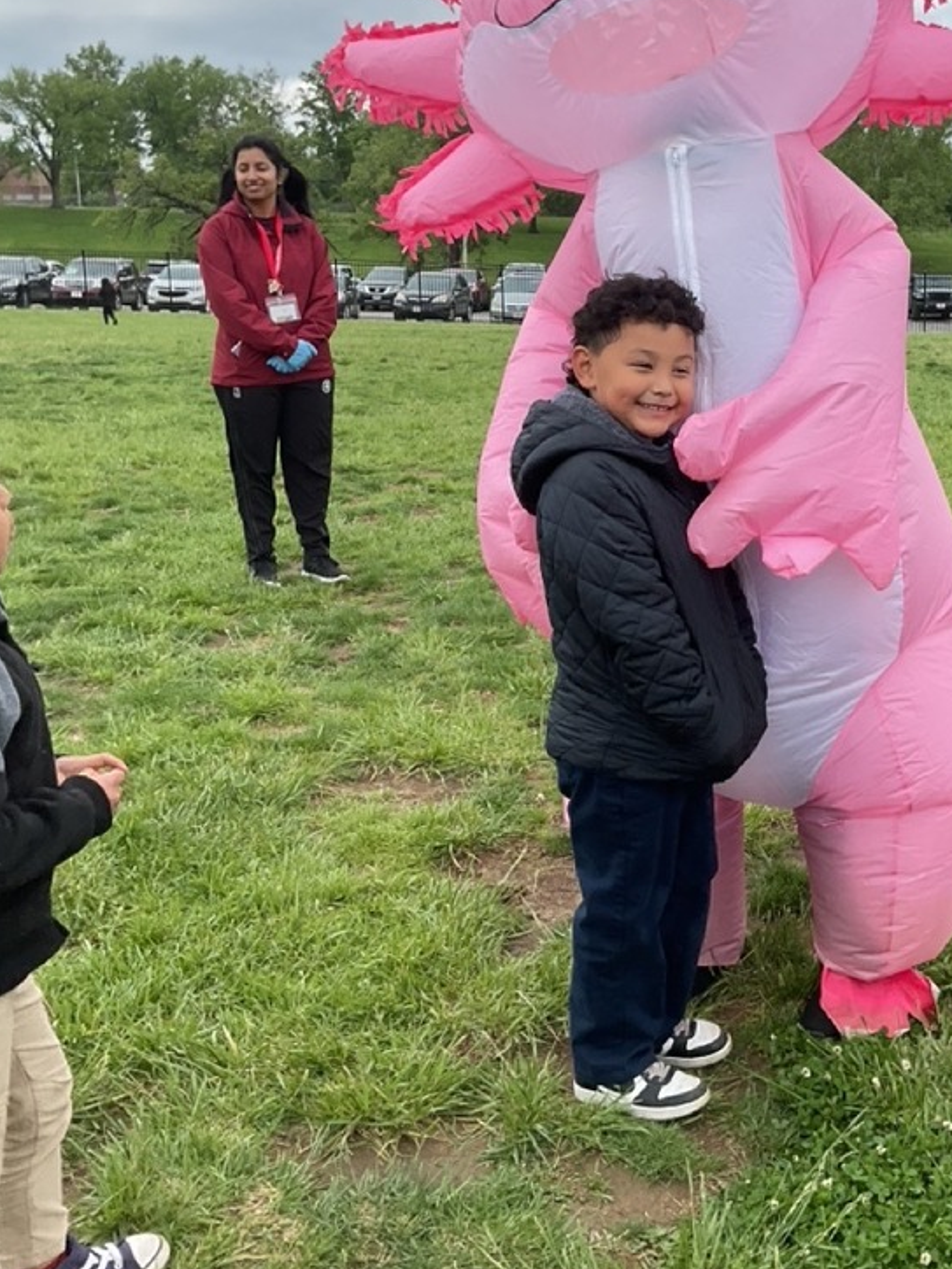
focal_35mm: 41
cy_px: 496
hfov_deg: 34.7
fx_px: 1503
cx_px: 666
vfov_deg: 45.5
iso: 16
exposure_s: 1/1451
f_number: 1.8
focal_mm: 3
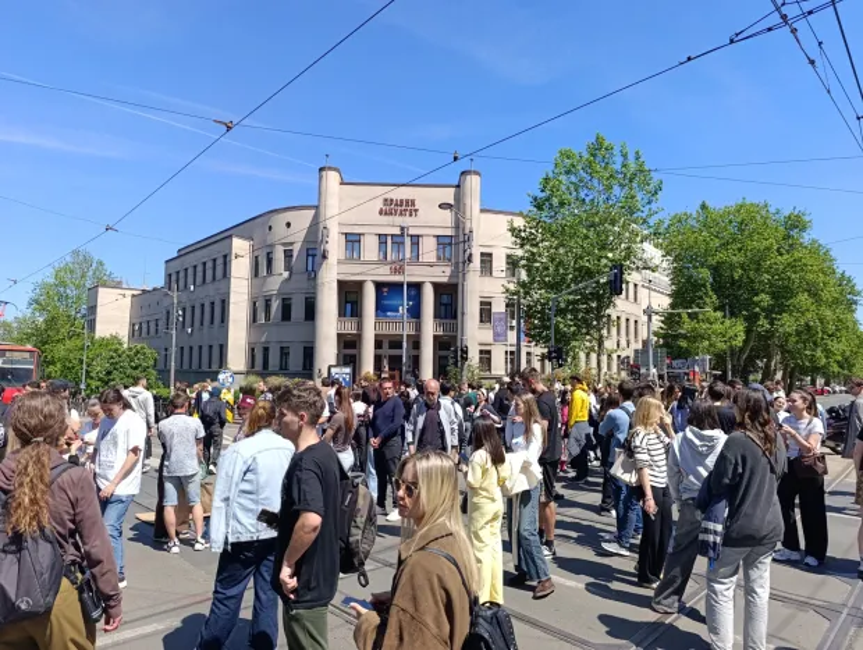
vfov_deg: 59.0
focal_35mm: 23
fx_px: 574
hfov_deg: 73.8
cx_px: 432
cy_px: 325
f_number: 1.6
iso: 50
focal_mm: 6.14
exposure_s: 1/442
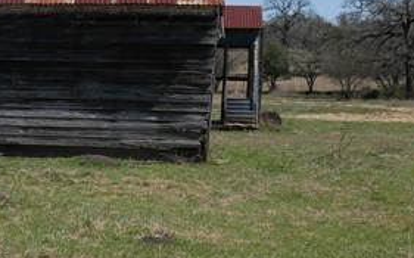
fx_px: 1308
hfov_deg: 16.4
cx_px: -203
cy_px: 50
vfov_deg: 11.2
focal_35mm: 116
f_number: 9
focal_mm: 15
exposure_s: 1/500
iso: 200
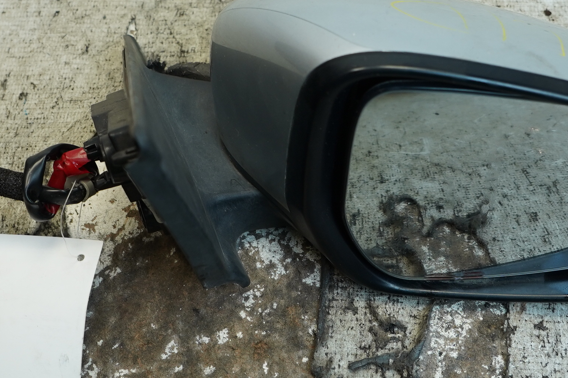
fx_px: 867
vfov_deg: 24.5
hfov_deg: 36.2
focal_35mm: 55
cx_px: 311
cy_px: 137
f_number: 4
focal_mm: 19
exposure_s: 1/160
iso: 400
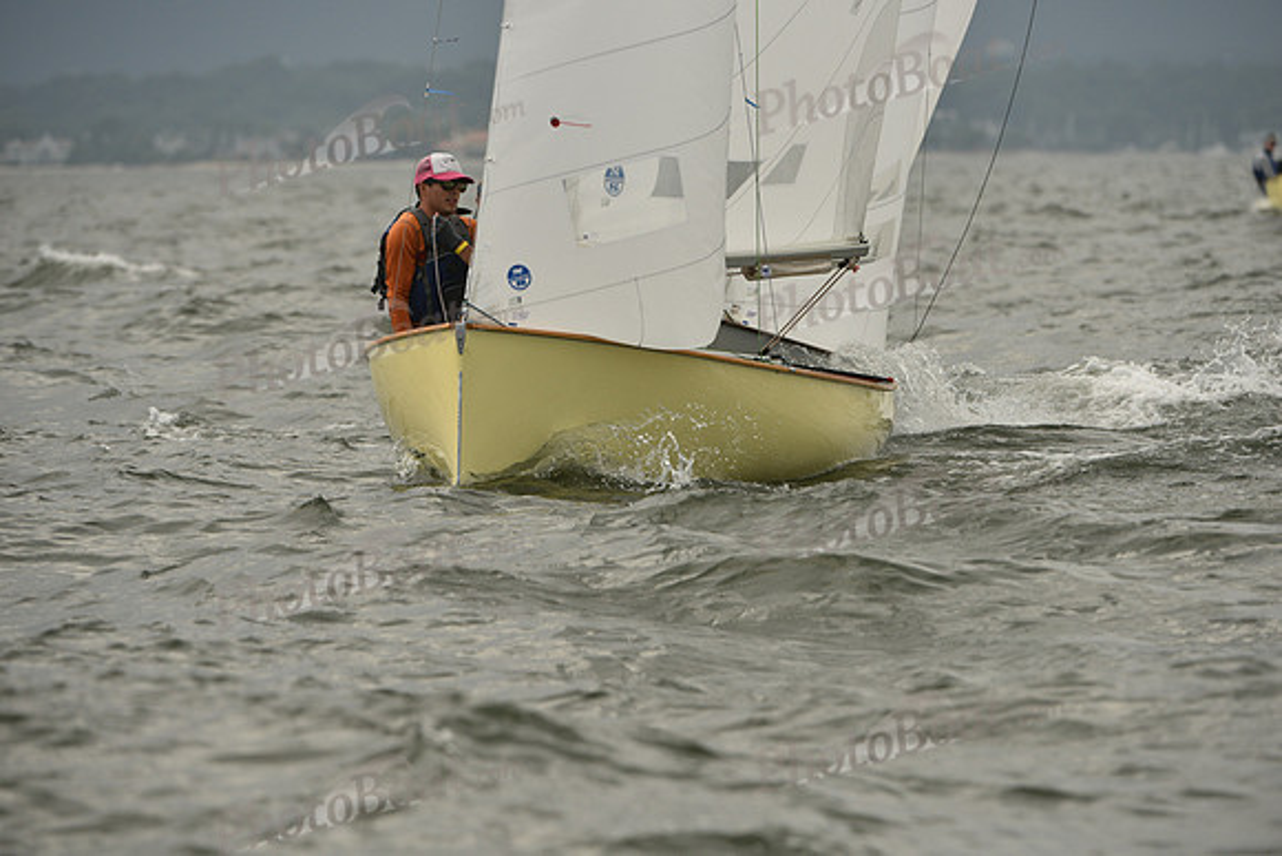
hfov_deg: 6.2
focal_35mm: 330
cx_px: 641
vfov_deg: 4.2
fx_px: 11754
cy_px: 428
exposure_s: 1/1600
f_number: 6.3
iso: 320
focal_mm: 330
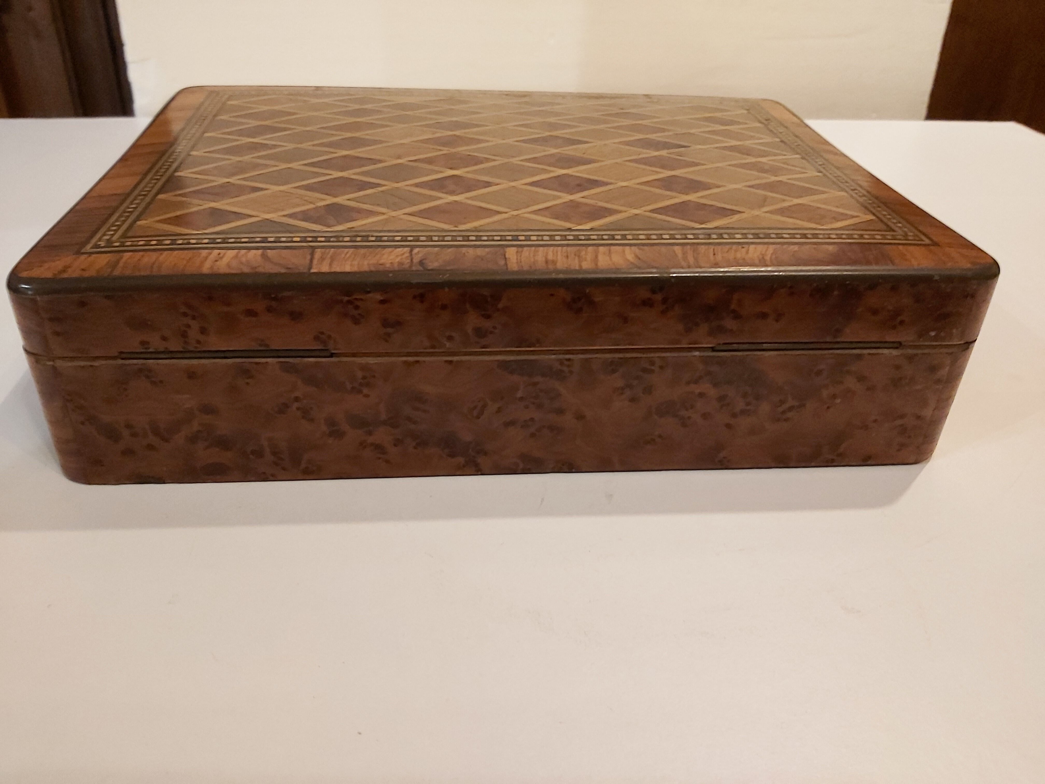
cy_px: 392
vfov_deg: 53.1
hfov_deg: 67.3
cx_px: 522
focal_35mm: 26
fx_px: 785
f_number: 1.7
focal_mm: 3.92
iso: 400
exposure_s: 1/25
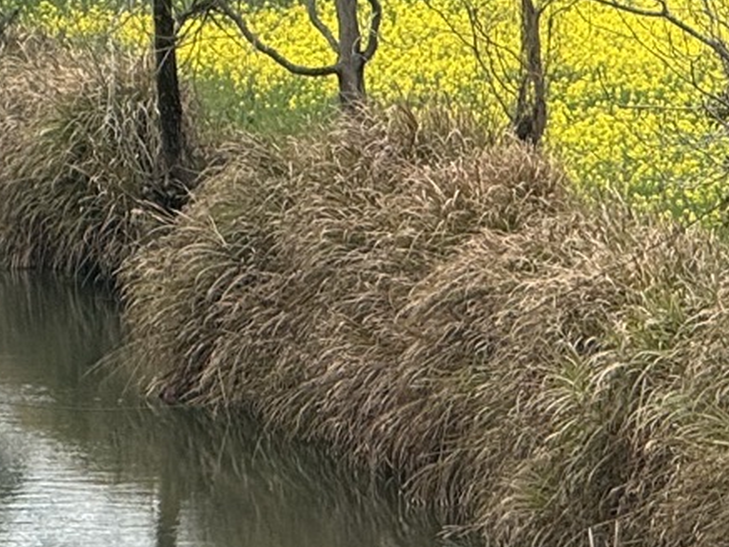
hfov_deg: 3.6
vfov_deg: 2.7
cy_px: 355
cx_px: 255
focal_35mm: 549
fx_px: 11565
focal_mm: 15.66
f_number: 2.8
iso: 50
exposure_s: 1/621
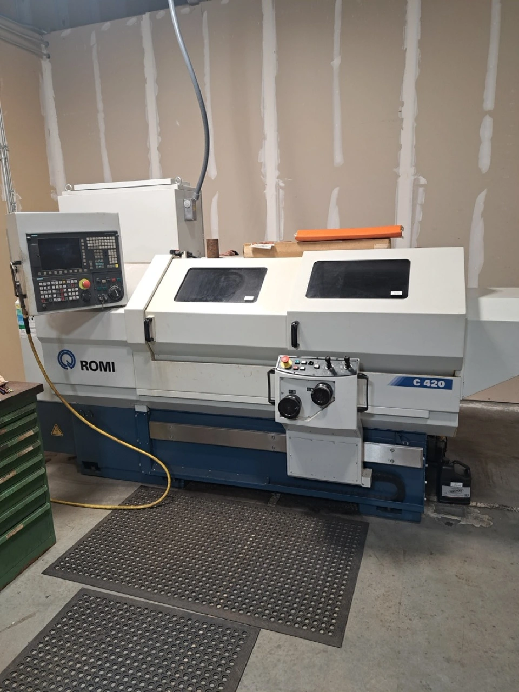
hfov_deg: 56.8
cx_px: 260
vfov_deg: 71.6
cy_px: 346
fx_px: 480
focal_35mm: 24
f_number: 1.8
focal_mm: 5.23
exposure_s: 1/60
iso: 100
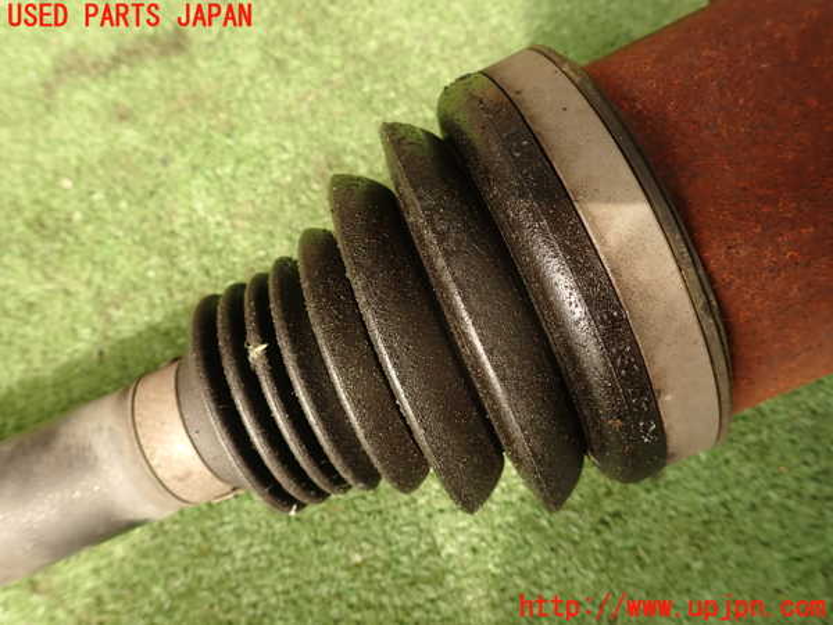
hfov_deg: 69.4
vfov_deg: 54.9
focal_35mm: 25
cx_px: 416
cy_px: 312
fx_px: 602
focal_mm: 4.5
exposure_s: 1/160
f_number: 2.8
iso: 100
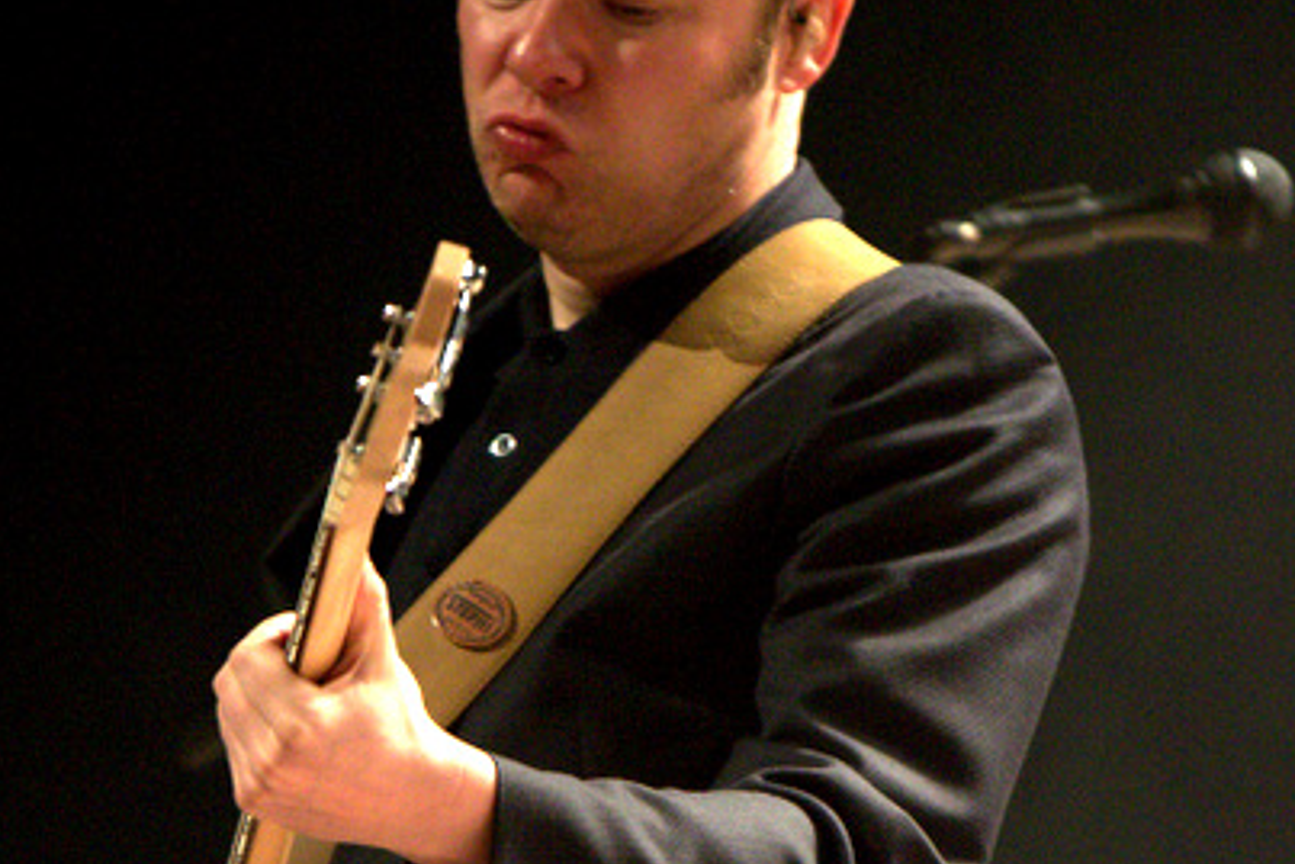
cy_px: 784
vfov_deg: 2.6
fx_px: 19251
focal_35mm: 535
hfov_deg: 3.9
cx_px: 548
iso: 3200
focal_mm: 200
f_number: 2.8
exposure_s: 1/100
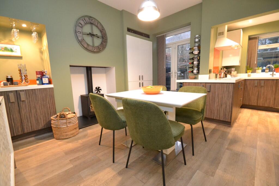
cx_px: 140
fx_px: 116
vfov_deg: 77.3
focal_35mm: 15
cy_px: 93
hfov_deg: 100.4
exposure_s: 1/60
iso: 3200
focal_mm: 10
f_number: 3.5
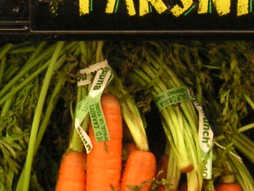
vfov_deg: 7.2
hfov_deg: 9.6
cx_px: 33
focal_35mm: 206
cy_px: 61
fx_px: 1512
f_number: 2.8
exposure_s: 1/30
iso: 100
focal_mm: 6.1
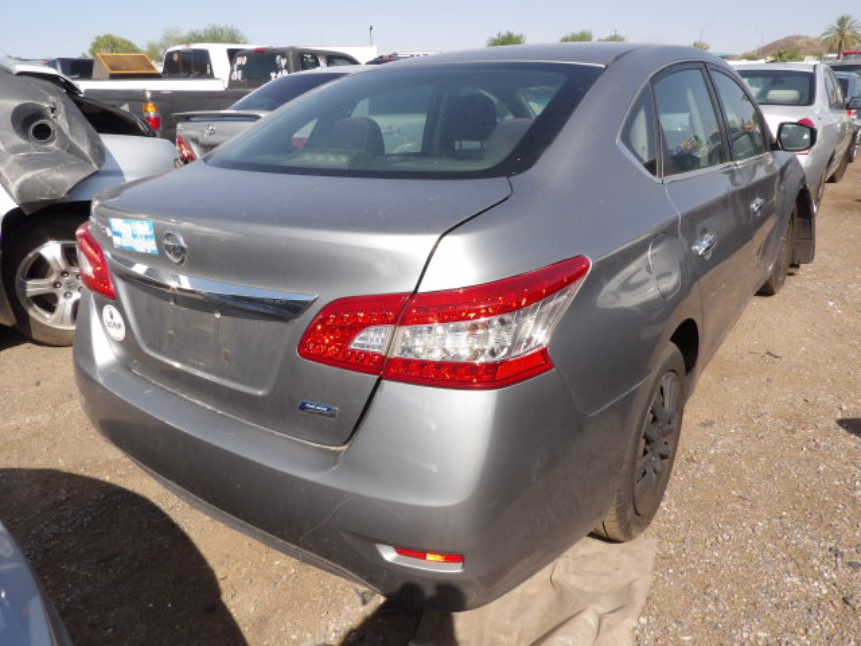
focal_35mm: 24
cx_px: 430
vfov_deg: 56.8
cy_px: 323
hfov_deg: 71.6
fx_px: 597
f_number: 5.6
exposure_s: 1/386
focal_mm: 4.3
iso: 100
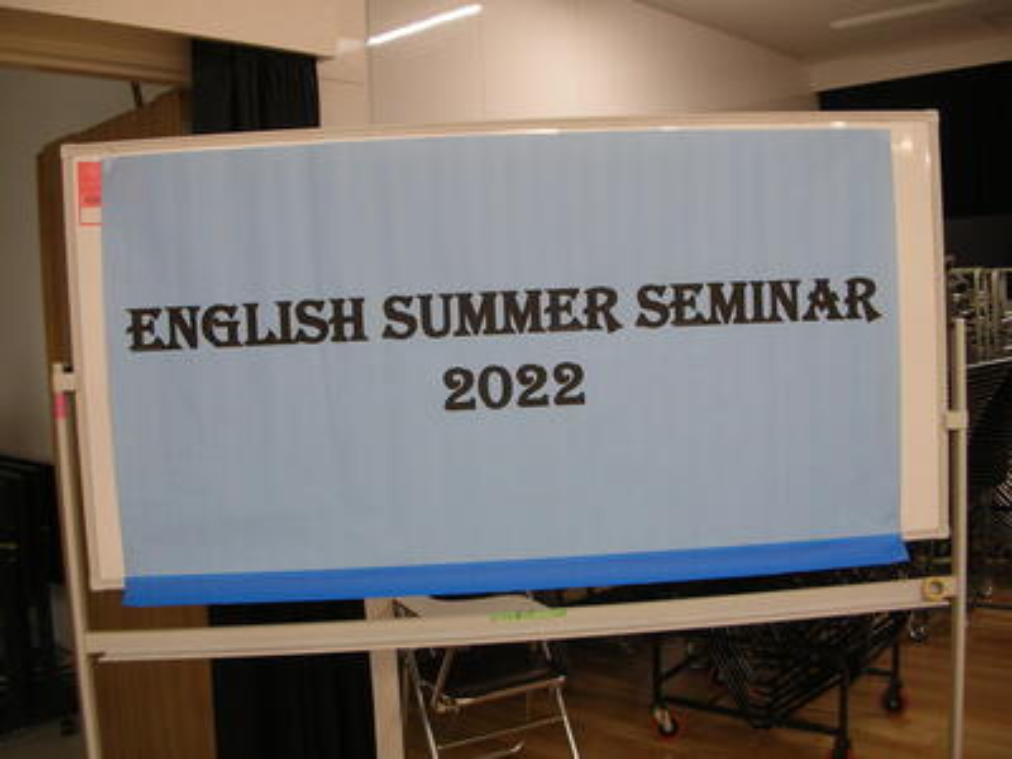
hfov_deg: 52.6
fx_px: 1023
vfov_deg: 40.7
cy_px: 380
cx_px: 506
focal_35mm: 35
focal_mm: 5.8
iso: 50
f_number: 2.8
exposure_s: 1/13
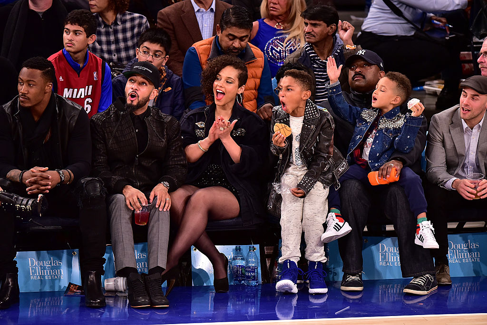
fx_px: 8121
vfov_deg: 2.3
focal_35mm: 600
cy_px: 162
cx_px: 244
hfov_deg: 3.4
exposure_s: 1/350
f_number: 4
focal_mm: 600
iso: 1600
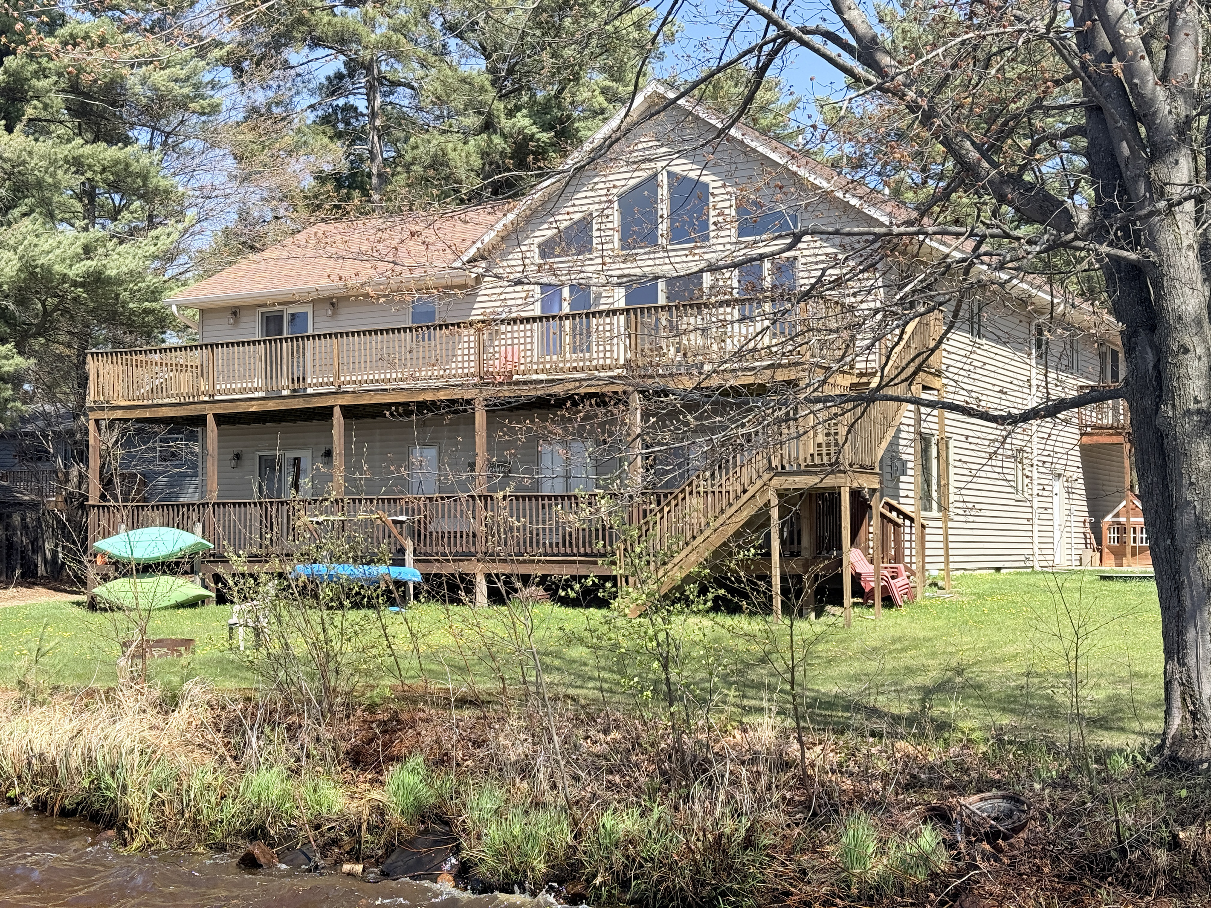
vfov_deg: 30.3
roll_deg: -0.2
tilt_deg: +4.1
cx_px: 606
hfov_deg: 39.7
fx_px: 1679
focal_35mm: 48
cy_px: 454
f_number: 1.78
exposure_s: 1/2146
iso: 64
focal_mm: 6.76
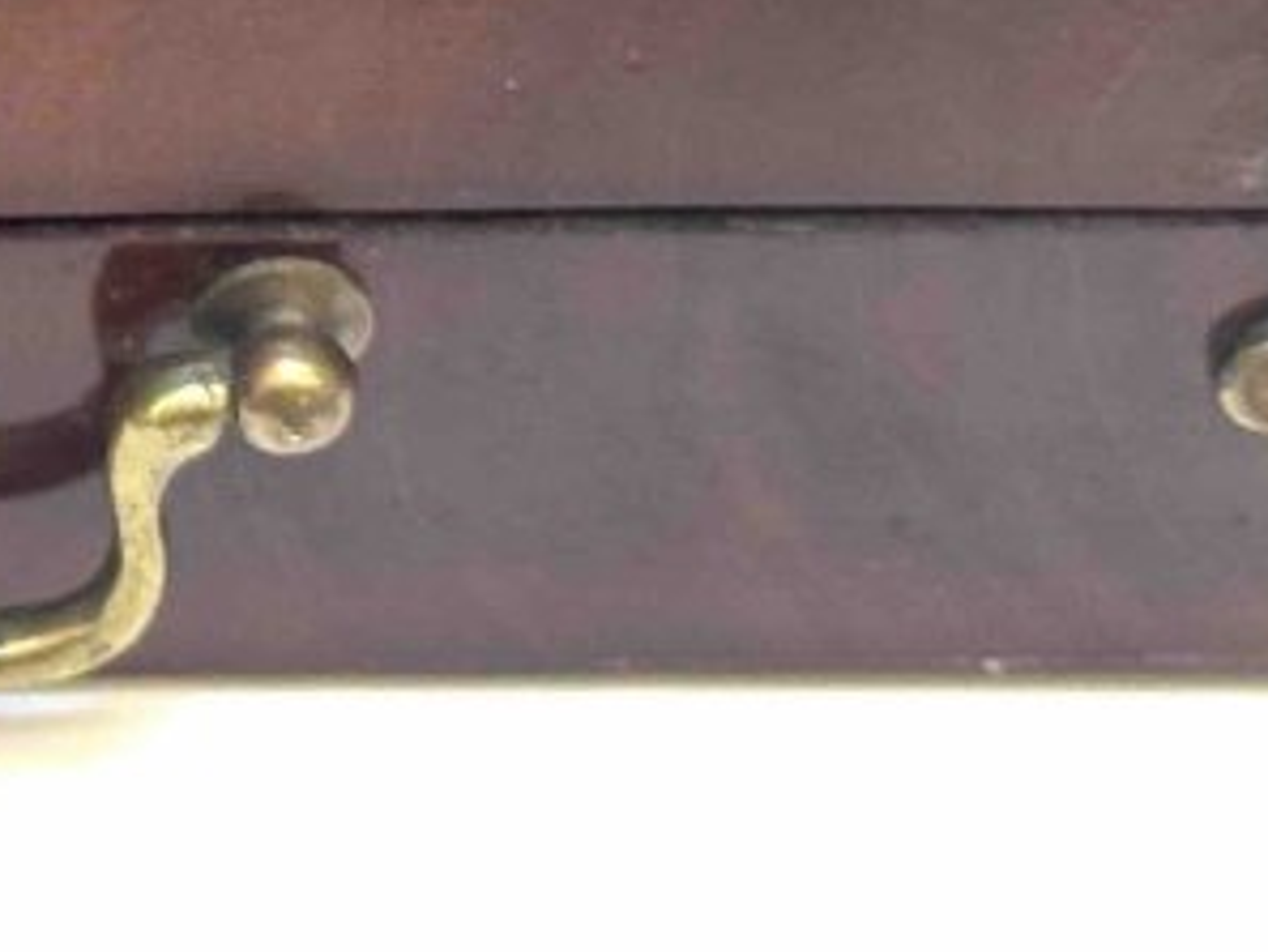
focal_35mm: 194
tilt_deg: -42.7
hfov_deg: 10.0
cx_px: -367
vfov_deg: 7.6
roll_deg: +1.6
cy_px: -307
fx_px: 7109
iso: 100
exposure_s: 1/50
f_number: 1.78
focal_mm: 6.76
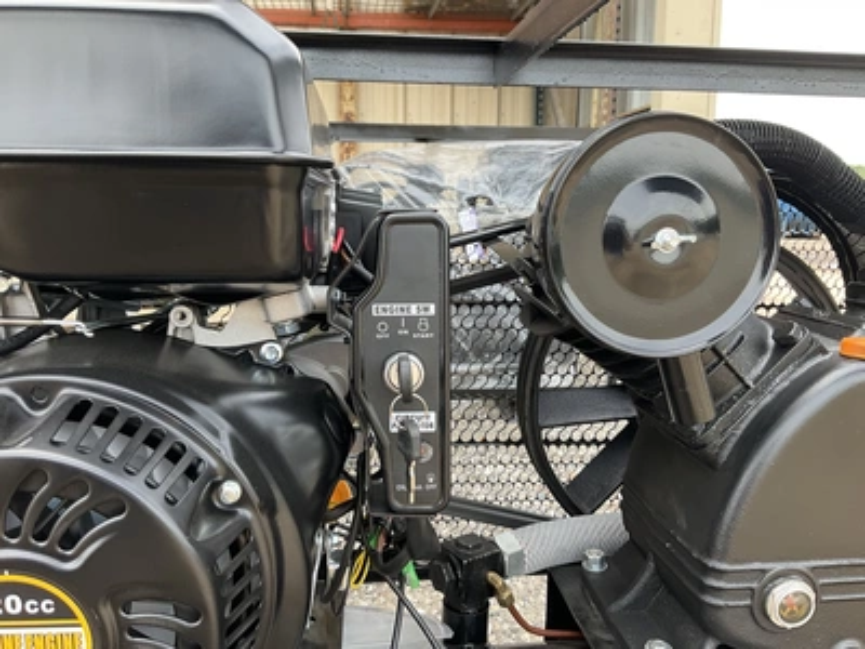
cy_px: 324
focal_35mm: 29
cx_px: 432
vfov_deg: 48.2
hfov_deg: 61.7
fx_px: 725
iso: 16
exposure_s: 1/122
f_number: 1.8
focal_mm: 3
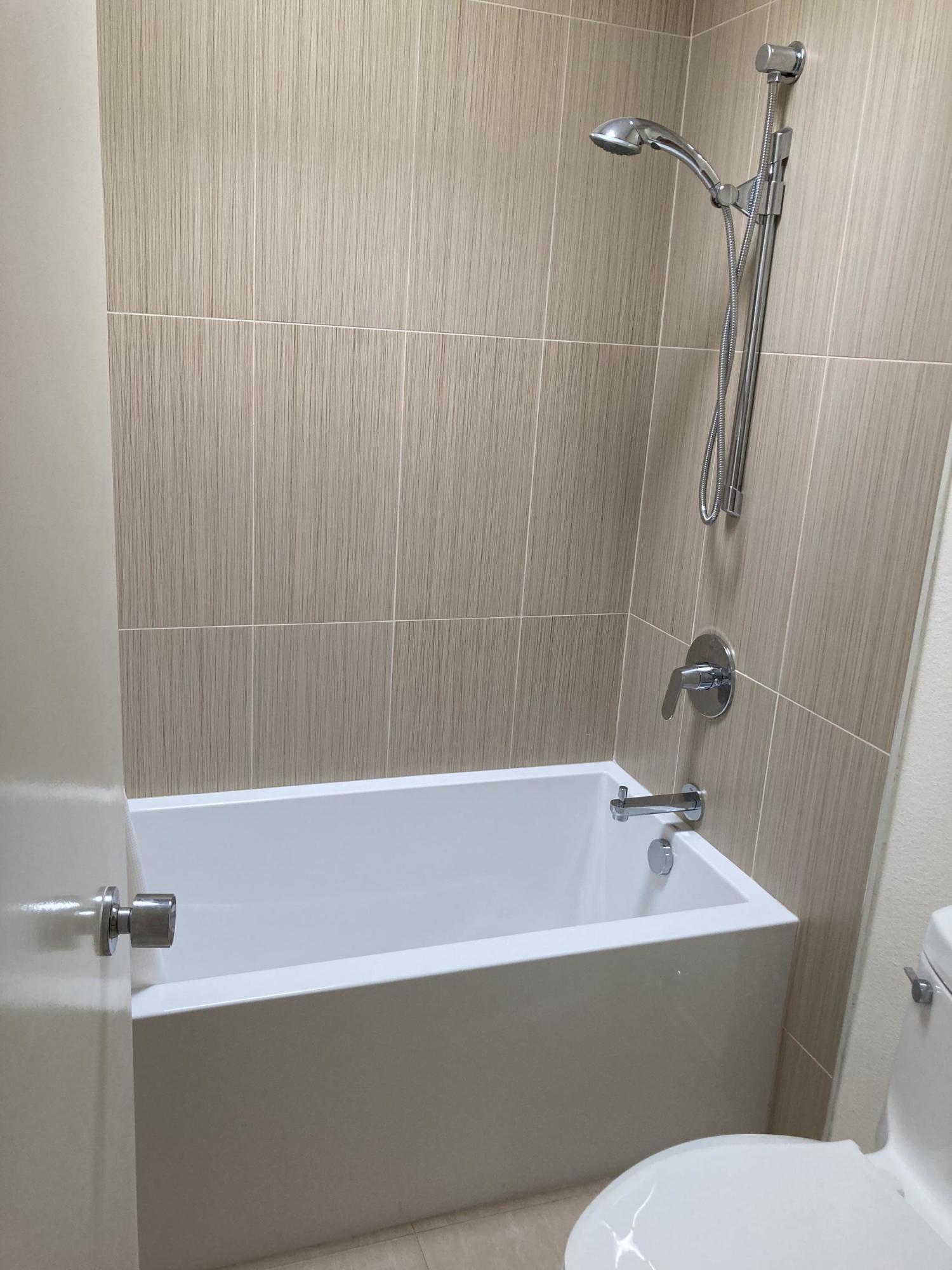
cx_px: 476
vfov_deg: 63.4
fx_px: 1027
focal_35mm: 28
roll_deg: -4.1
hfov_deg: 49.7
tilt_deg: -15.6
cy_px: 635
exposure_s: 1/101
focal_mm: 3.99
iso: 80
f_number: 1.8
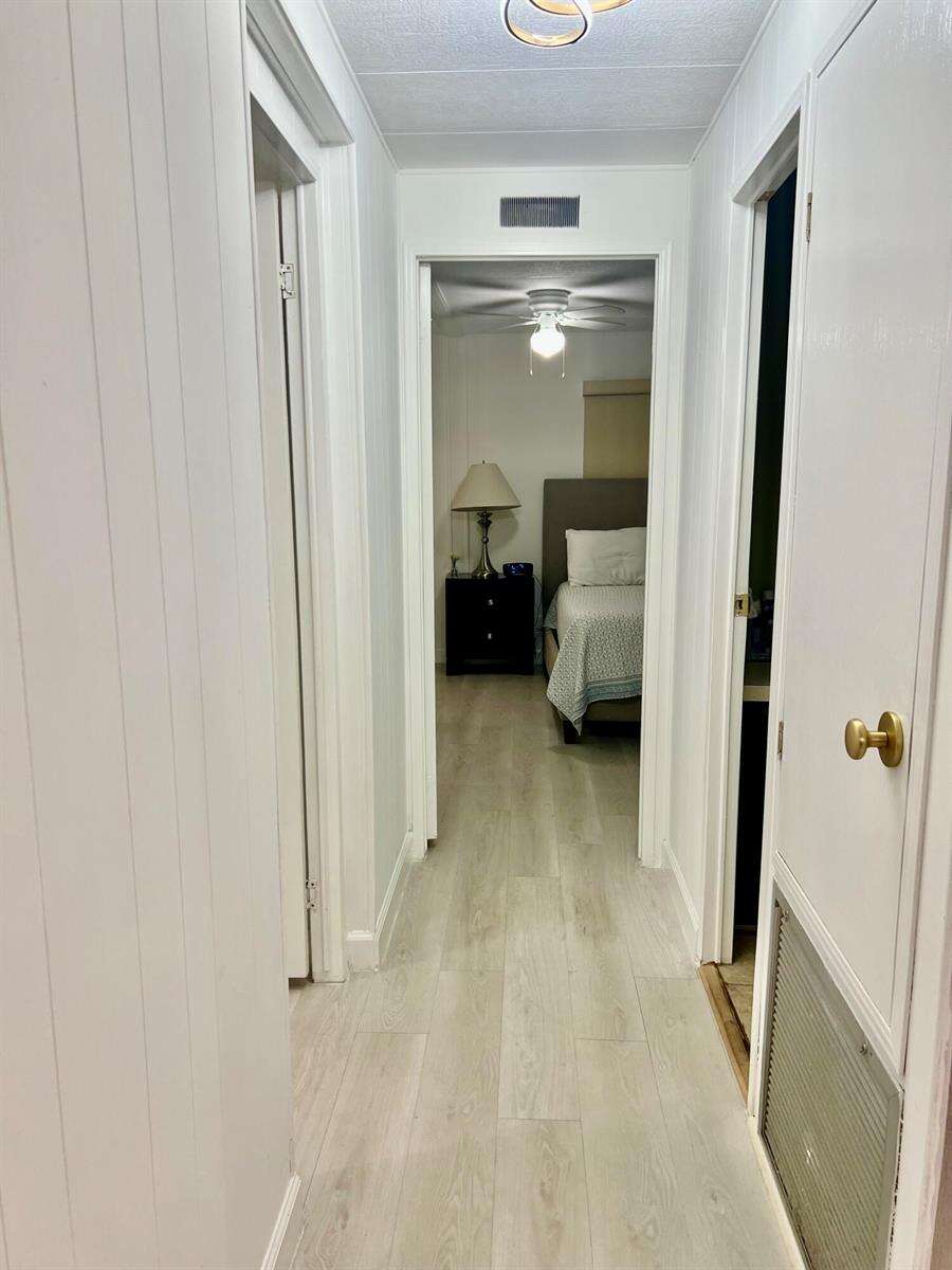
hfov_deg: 53.1
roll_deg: +1.1
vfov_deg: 67.3
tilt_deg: -11.8
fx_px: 953
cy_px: 635
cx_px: 476
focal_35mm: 26
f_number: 1.5
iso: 64
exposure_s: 1/120
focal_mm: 5.7
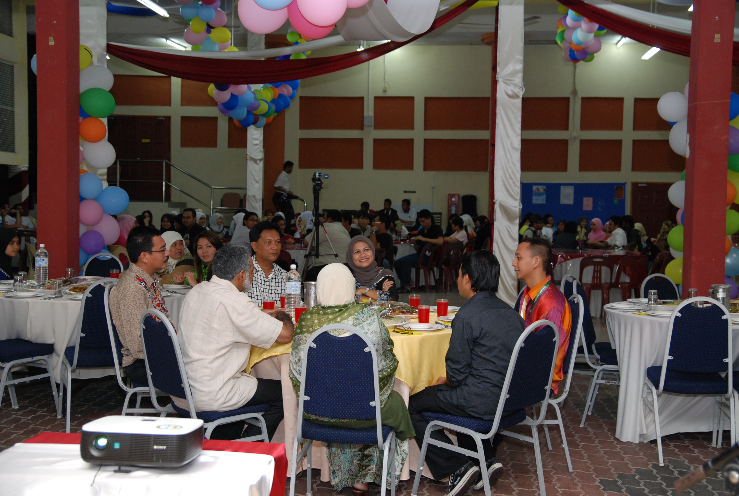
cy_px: 248
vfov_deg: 30.0
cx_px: 370
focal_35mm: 45
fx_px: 926
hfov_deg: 43.5
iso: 500
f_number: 4
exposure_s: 1/60
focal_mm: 30
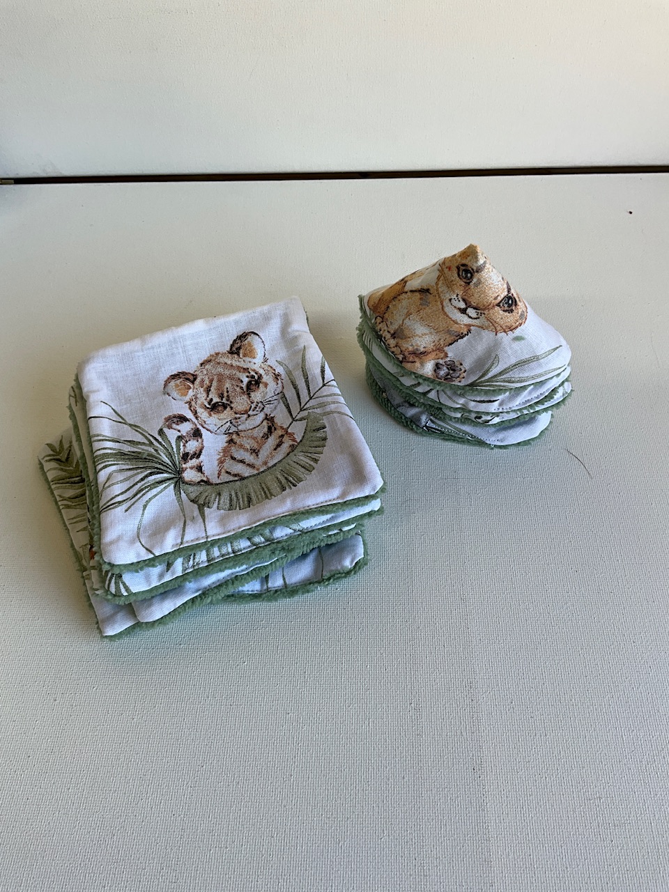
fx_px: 747
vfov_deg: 61.7
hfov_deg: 48.2
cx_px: 334
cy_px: 446
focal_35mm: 29
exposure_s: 1/100
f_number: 1.8
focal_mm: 3
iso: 16
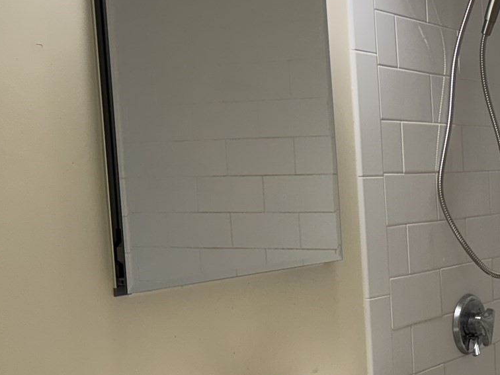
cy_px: 257
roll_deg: +1.5
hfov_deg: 26.6
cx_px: 595
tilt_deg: -5.5
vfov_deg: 22.5
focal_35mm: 65
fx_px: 939
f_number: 1.78
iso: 100
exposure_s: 1/153
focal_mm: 6.76
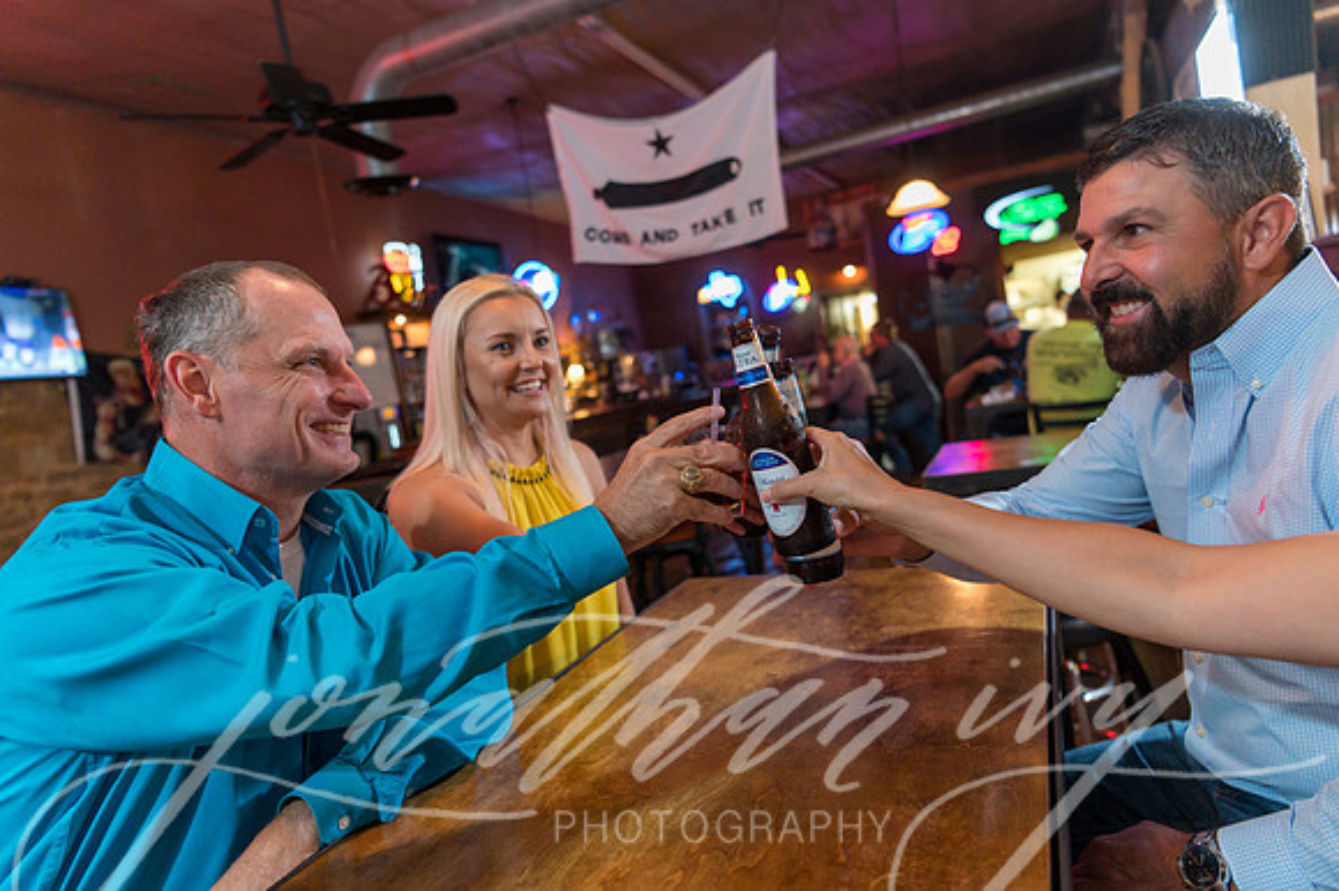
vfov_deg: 53.1
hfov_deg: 73.8
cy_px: 446
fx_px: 892
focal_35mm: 24
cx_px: 670
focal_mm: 24
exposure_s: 1/125
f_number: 2.8
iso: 3200
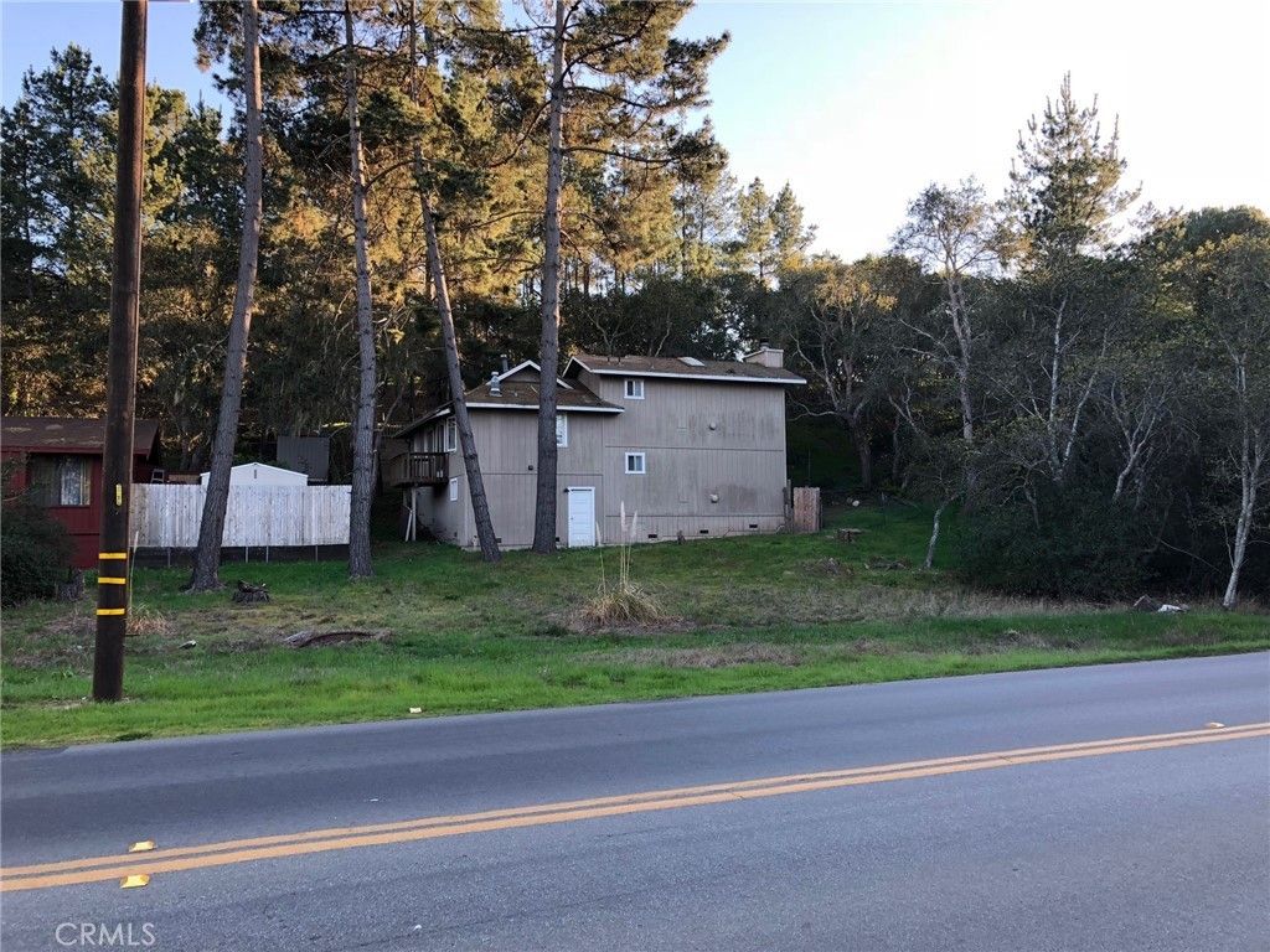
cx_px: 635
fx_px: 1027
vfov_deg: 49.7
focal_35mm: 28
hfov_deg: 63.4
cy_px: 476
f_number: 1.8
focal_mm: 3.99
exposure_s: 1/120
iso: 32
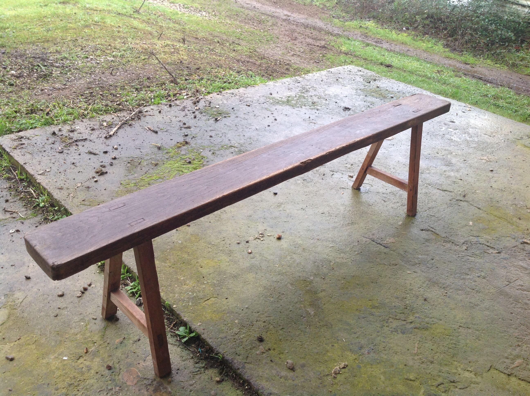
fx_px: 535
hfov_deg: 52.7
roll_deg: -5.3
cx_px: 265
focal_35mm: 35
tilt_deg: -30.0
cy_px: 198
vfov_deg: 40.6
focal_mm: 4.28
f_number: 2.4
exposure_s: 1/60
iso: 64
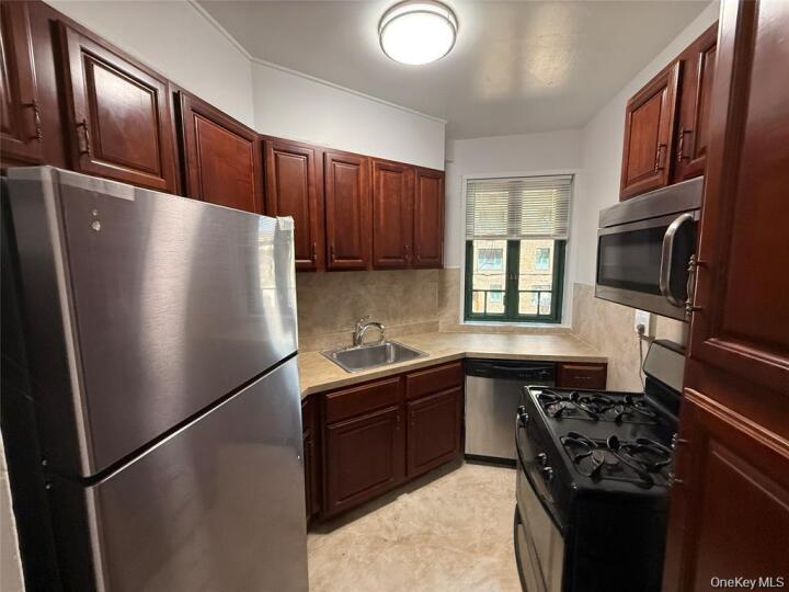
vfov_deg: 85.7
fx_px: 319
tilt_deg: -6.2
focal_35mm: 14
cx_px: 394
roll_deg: +0.2
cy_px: 296
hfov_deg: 102.1
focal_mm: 2.22
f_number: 2.2
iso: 500
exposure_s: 1/120
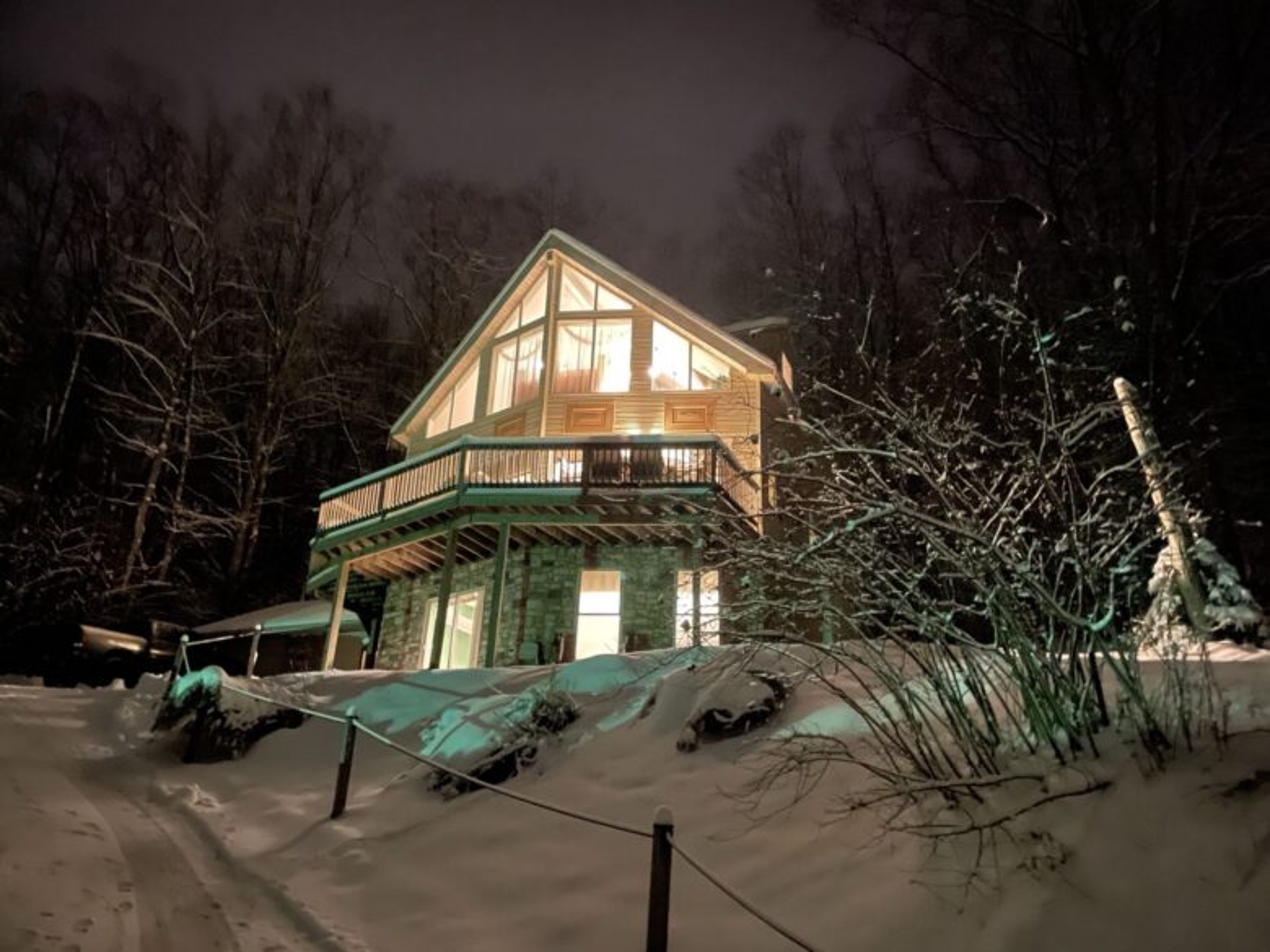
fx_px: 954
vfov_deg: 53.1
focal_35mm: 26
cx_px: 635
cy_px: 476
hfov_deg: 67.3
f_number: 1.6
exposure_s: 1/4
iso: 1600
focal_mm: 4.2
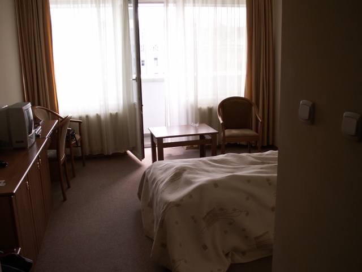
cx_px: 181
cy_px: 136
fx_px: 366
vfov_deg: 40.7
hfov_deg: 52.6
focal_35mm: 35
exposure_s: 1/60
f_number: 3.2
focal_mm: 5.86
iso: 50
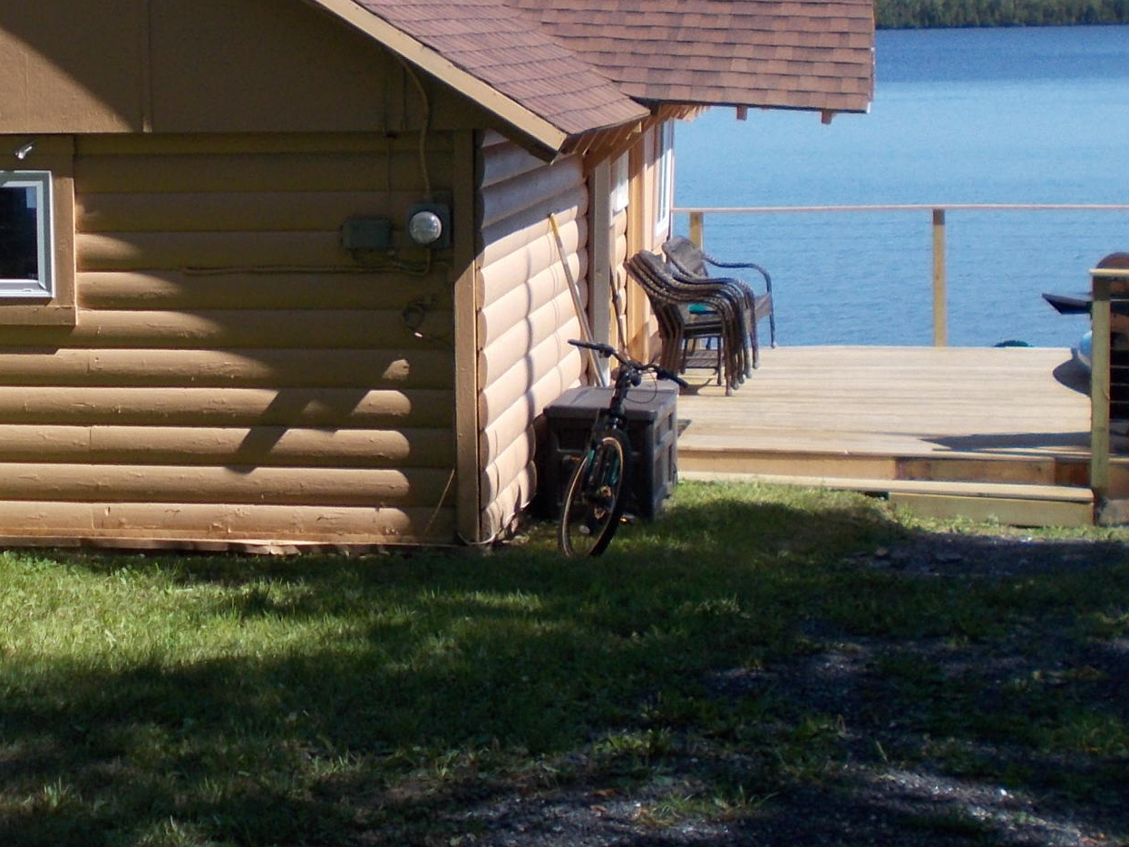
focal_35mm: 94
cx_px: 246
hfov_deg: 20.7
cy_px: 147
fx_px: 3066
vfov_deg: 15.6
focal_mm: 6.9
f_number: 9.8
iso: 80
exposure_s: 1/100
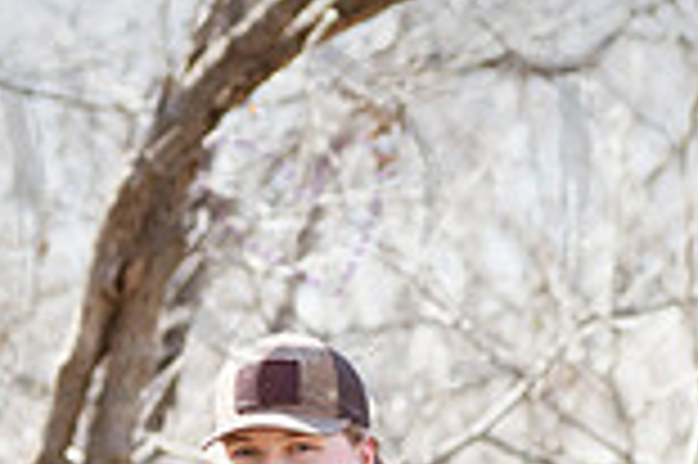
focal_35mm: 394
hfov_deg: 5.2
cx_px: 315
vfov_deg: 3.5
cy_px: 768
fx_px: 7631
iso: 800
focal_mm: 105
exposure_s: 1/1000
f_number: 4.5
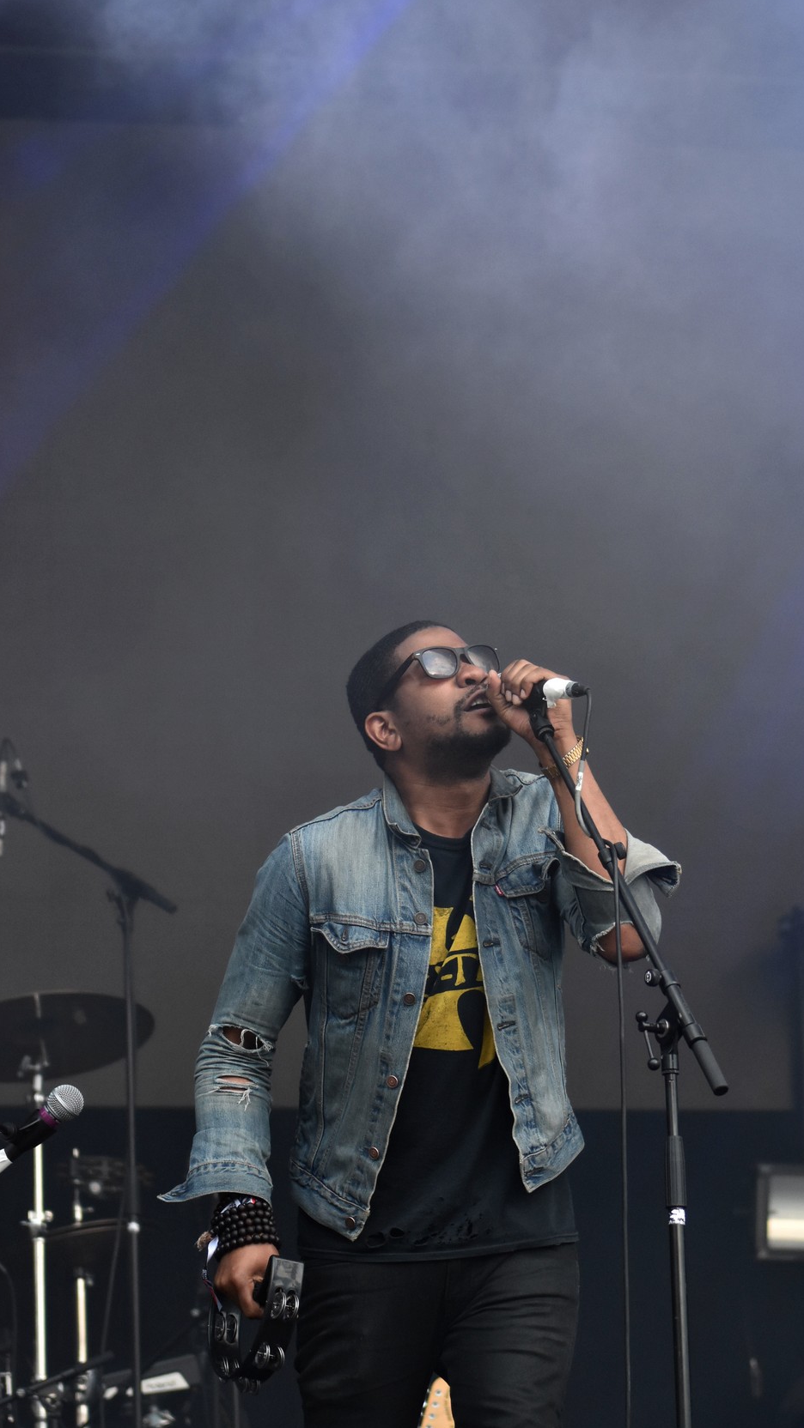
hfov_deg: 10.2
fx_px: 4510
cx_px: 485
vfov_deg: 18.0
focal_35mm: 119
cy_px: 768
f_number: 2.8
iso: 1250
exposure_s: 1/2000
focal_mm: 70
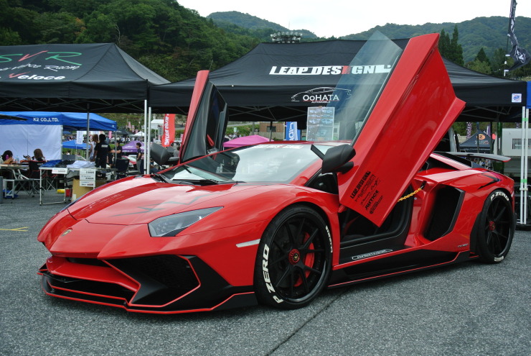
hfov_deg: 51.8
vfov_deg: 36.0
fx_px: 546
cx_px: 266
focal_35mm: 37
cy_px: 178
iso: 100
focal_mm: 14
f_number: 4.5
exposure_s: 1/400
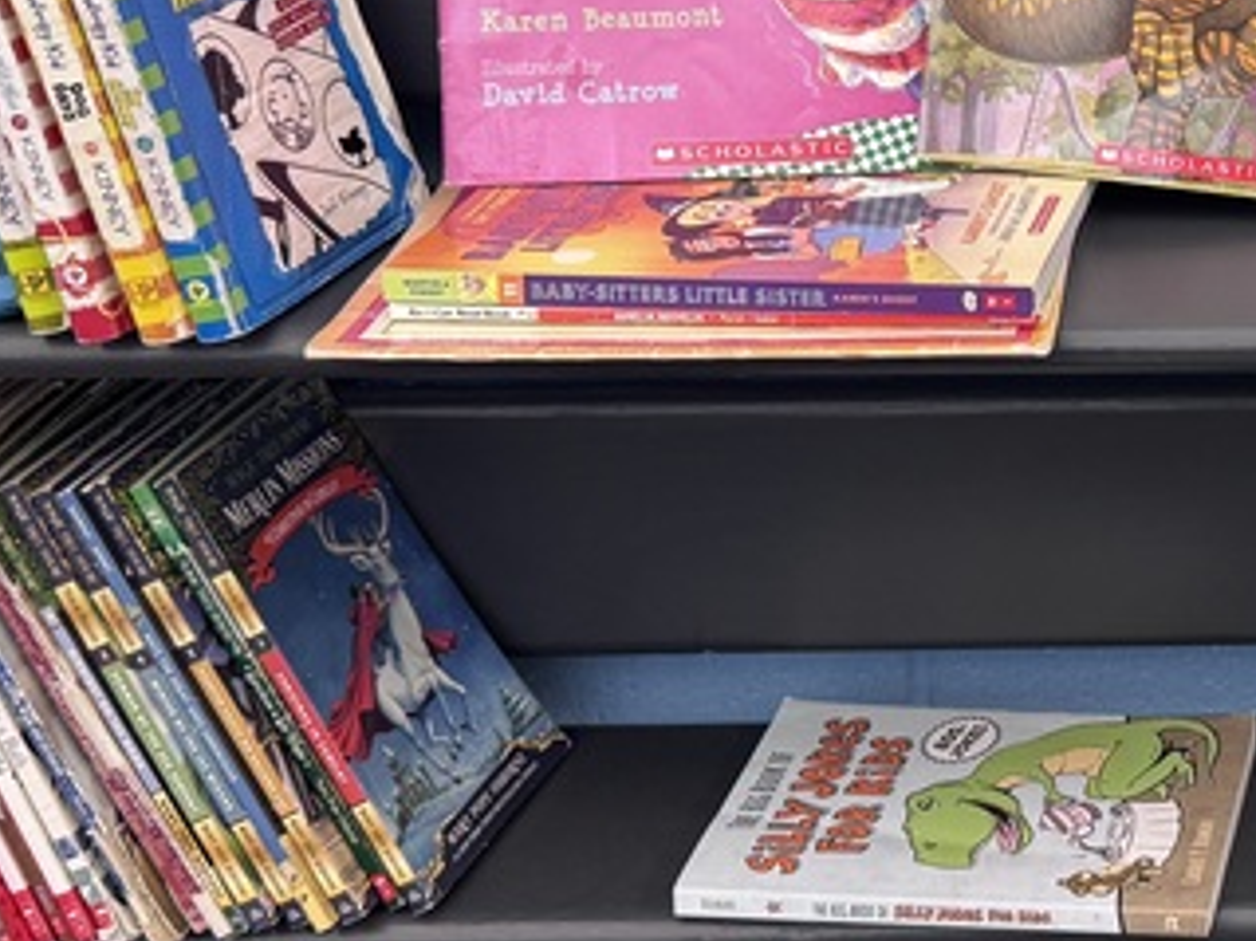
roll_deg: -0.5
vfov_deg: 19.0
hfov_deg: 23.6
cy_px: 197
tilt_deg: -23.0
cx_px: 1417
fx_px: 2793
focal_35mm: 77
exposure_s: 1/60
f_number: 1.78
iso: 125
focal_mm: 6.76
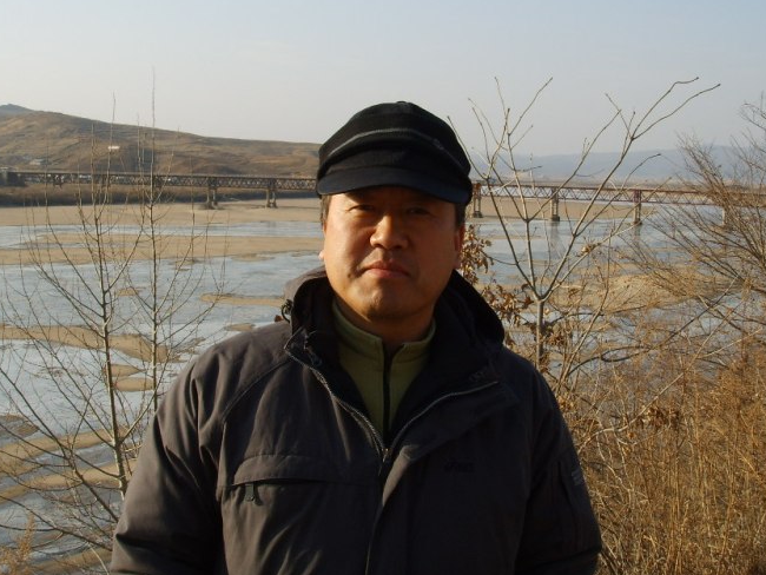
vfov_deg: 30.2
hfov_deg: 39.6
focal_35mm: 48
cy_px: 236
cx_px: 383
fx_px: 1063
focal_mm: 6.6
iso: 50
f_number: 6.3
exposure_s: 1/250
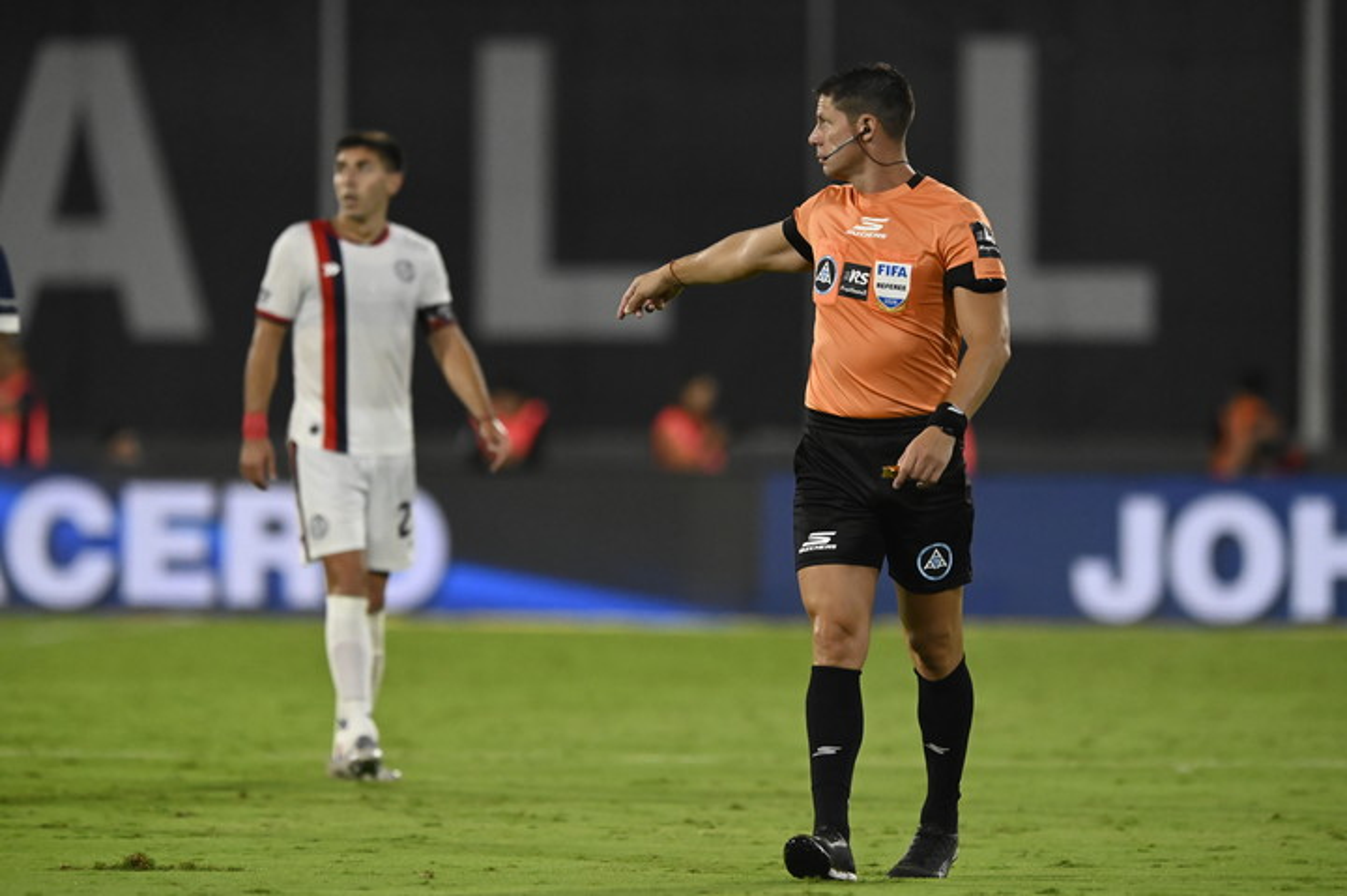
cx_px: 674
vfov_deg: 2.7
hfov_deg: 4.1
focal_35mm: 500
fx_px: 18695
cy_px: 448
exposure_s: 1/4000
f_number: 4.8
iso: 10000
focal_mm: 500
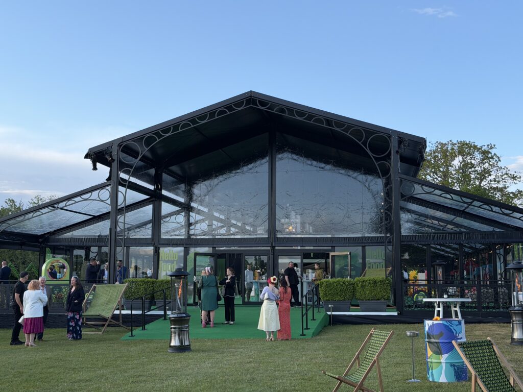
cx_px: 262
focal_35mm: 48
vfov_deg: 30.3
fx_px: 725
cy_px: 196
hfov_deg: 39.7
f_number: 1.78
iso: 64
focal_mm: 6.76
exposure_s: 1/1149
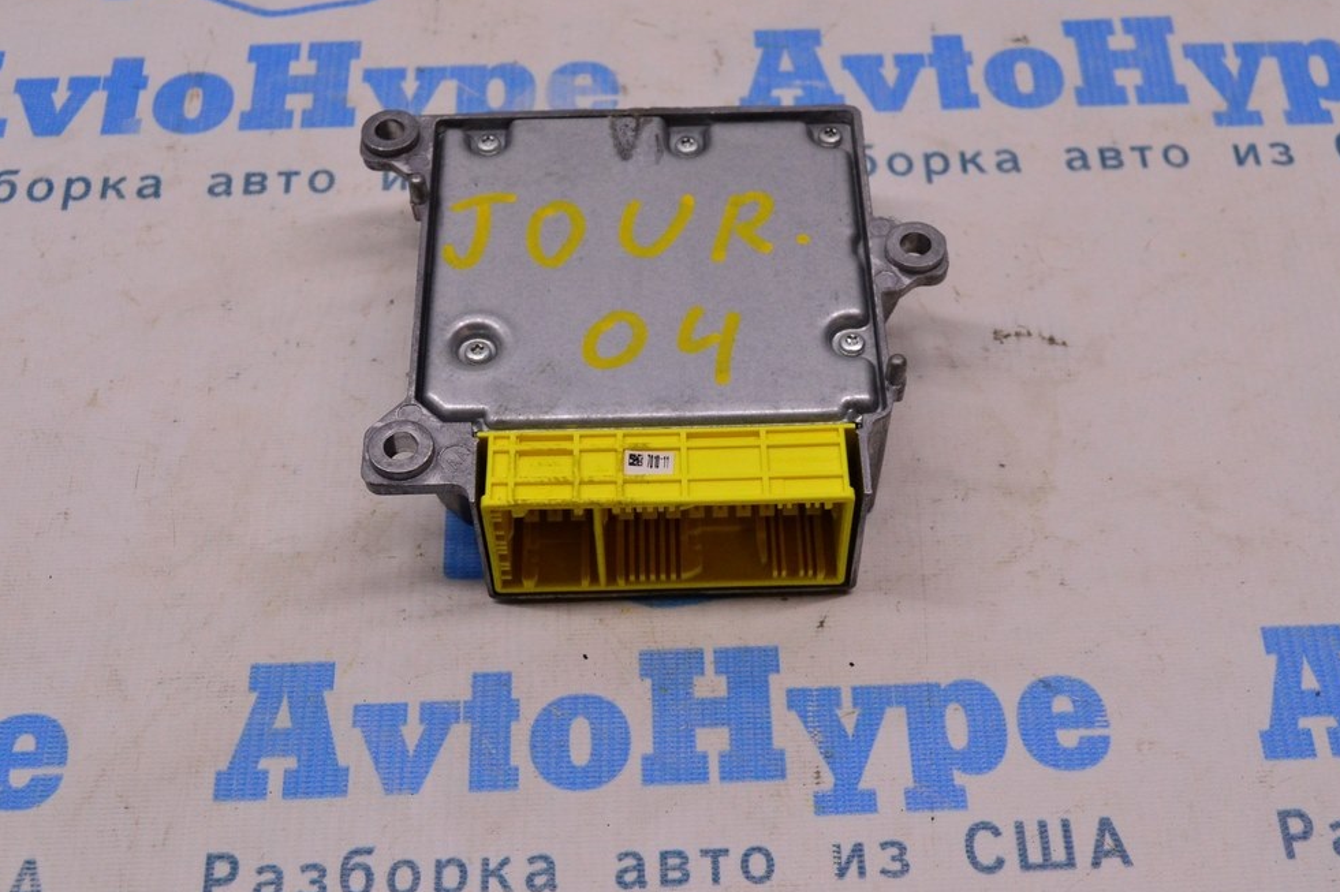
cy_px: 450
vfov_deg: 27.8
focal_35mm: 49
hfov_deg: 40.7
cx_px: 698
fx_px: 1805
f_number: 8
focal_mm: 31
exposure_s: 1/200
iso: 1600
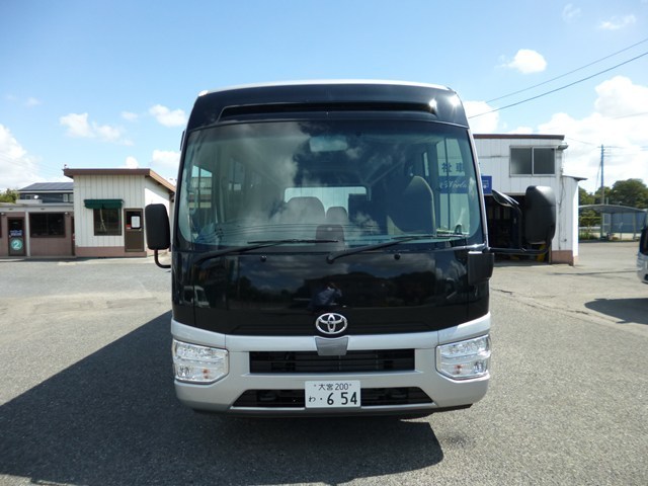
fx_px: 449
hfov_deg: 71.6
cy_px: 243
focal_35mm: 24
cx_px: 324
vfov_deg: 56.8
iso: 100
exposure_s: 1/1000
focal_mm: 4.3
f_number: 2.8
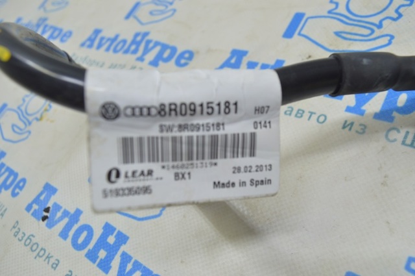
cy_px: 138
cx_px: 208
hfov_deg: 57.3
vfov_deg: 39.9
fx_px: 380
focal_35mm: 33
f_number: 5.6
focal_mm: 22
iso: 400
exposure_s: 1/25
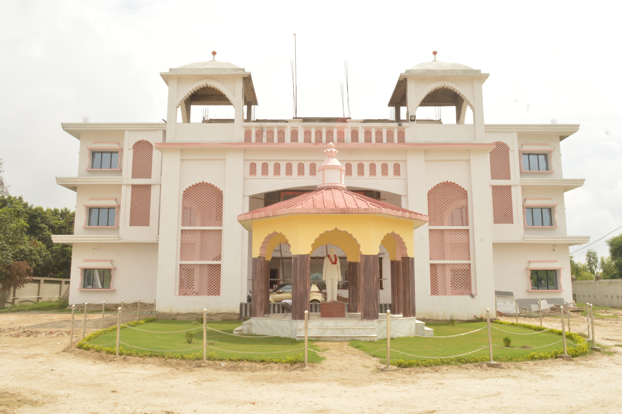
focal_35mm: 30
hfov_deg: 62.0
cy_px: 207
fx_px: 518
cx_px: 311
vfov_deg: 43.5
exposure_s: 1/125
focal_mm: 20
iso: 400
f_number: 22
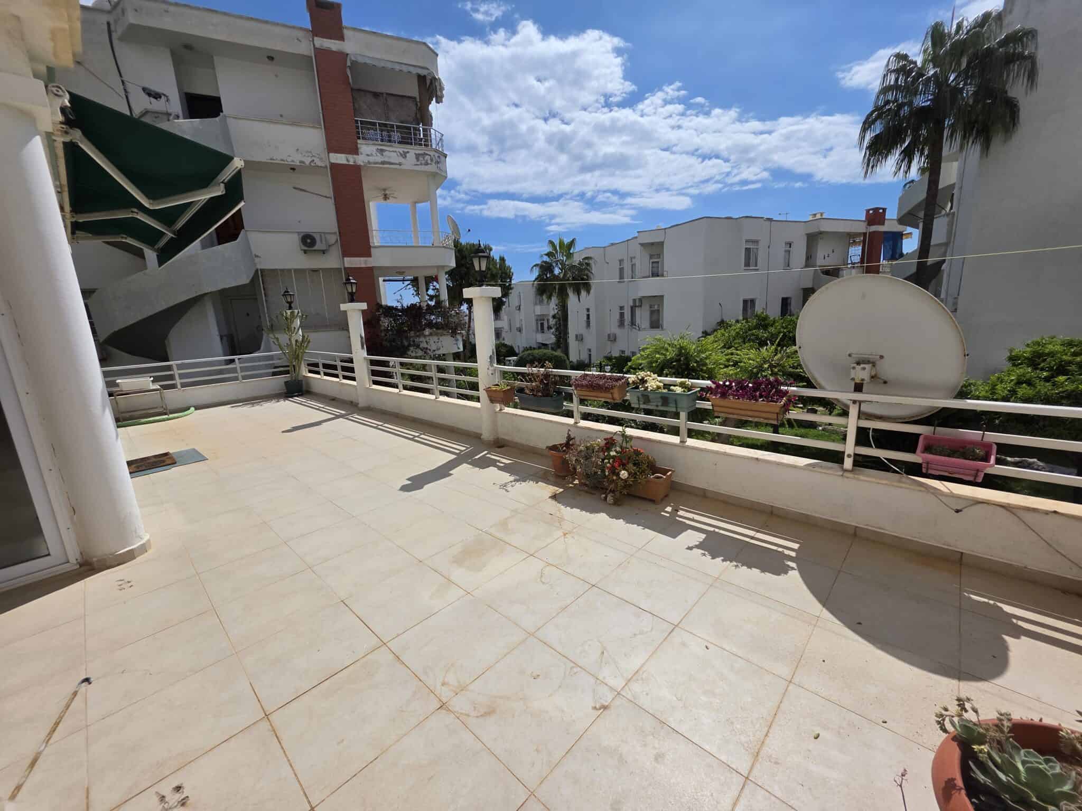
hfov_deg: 106.2
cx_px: 541
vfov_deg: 89.9
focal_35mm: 13
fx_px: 406
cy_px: 406
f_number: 1.9
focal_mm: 2.2
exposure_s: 1/5750
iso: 40
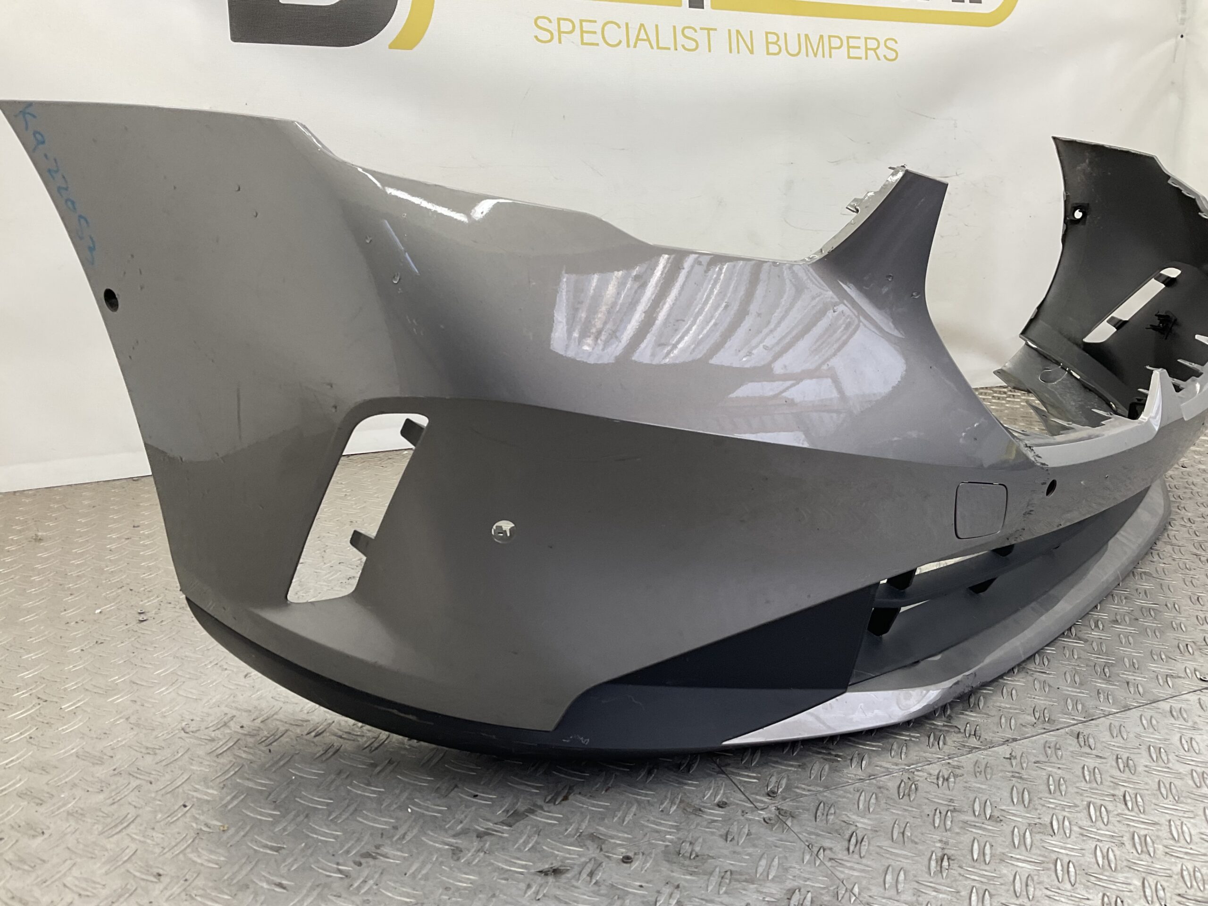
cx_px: 604
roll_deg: -2.8
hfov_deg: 61.7
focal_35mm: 29
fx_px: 1012
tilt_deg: -16.4
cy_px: 453
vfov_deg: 48.2
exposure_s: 1/120
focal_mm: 3
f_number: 1.8
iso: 32
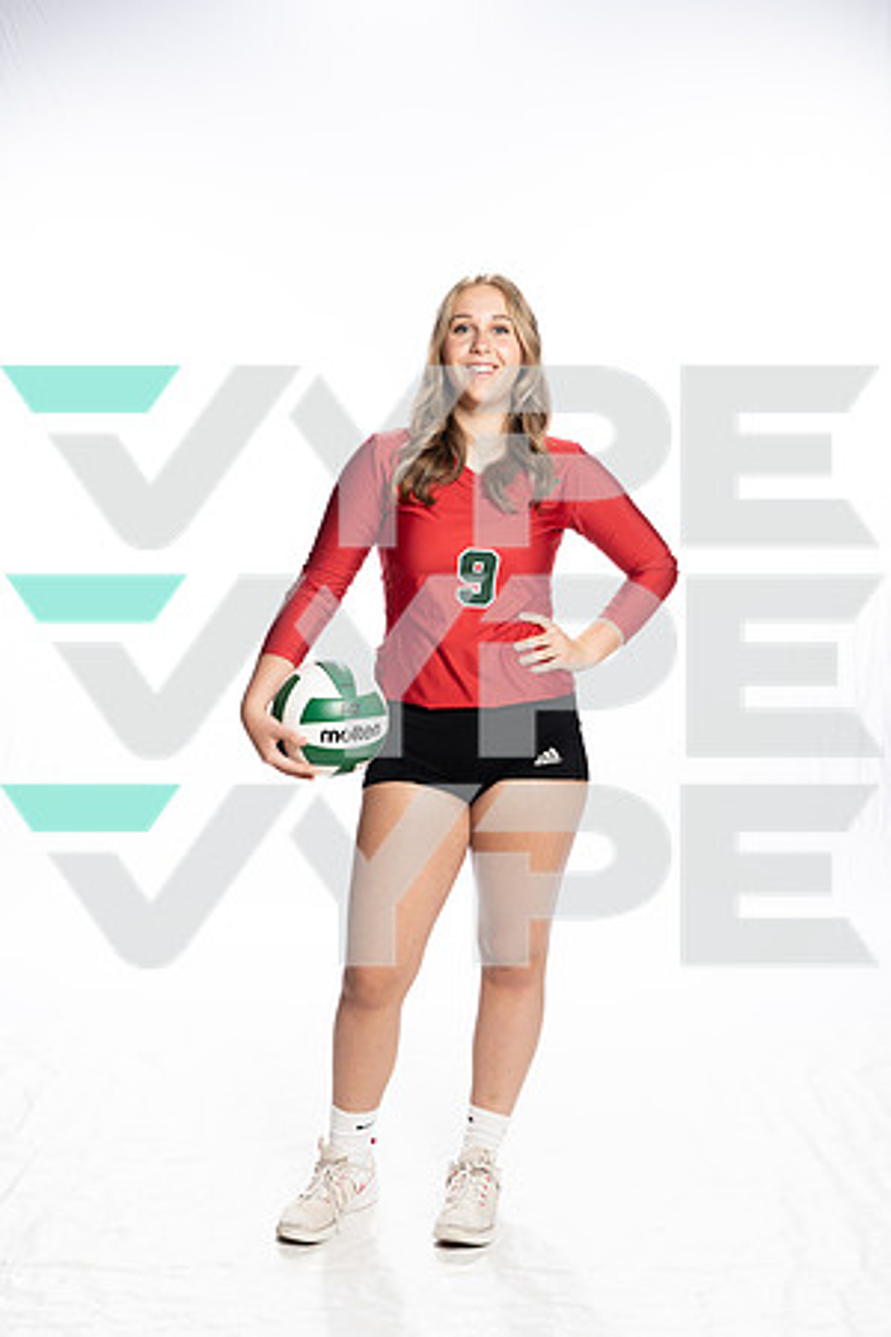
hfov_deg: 27.0
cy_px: 668
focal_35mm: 50
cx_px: 446
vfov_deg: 39.6
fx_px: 1856
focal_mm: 50
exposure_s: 1/250
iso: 400
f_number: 8
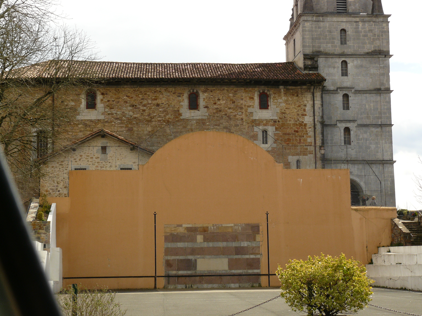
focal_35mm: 72
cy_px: 158
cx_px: 211
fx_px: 878
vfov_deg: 20.4
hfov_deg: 27.0
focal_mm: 12
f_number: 5.6
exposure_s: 1/320
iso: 100
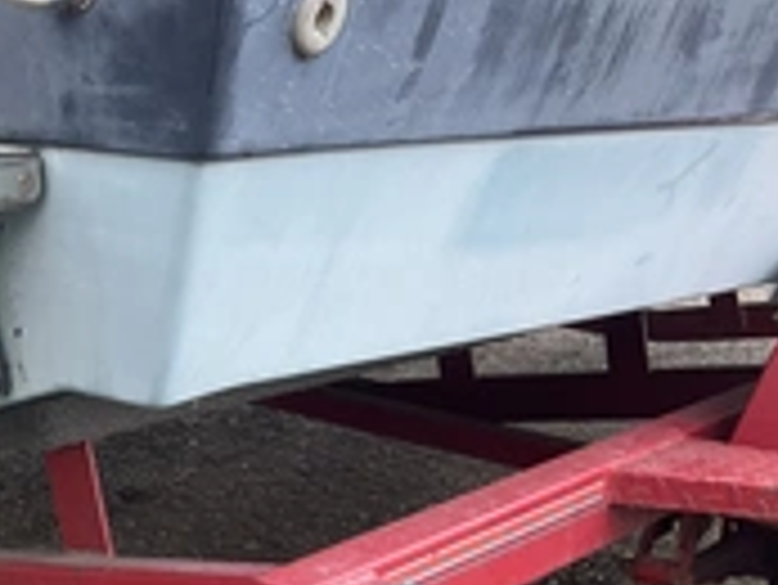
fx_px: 1507
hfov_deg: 27.4
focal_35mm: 67
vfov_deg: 21.5
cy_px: 513
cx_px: 9
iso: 25
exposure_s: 1/397
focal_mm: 3
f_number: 1.8
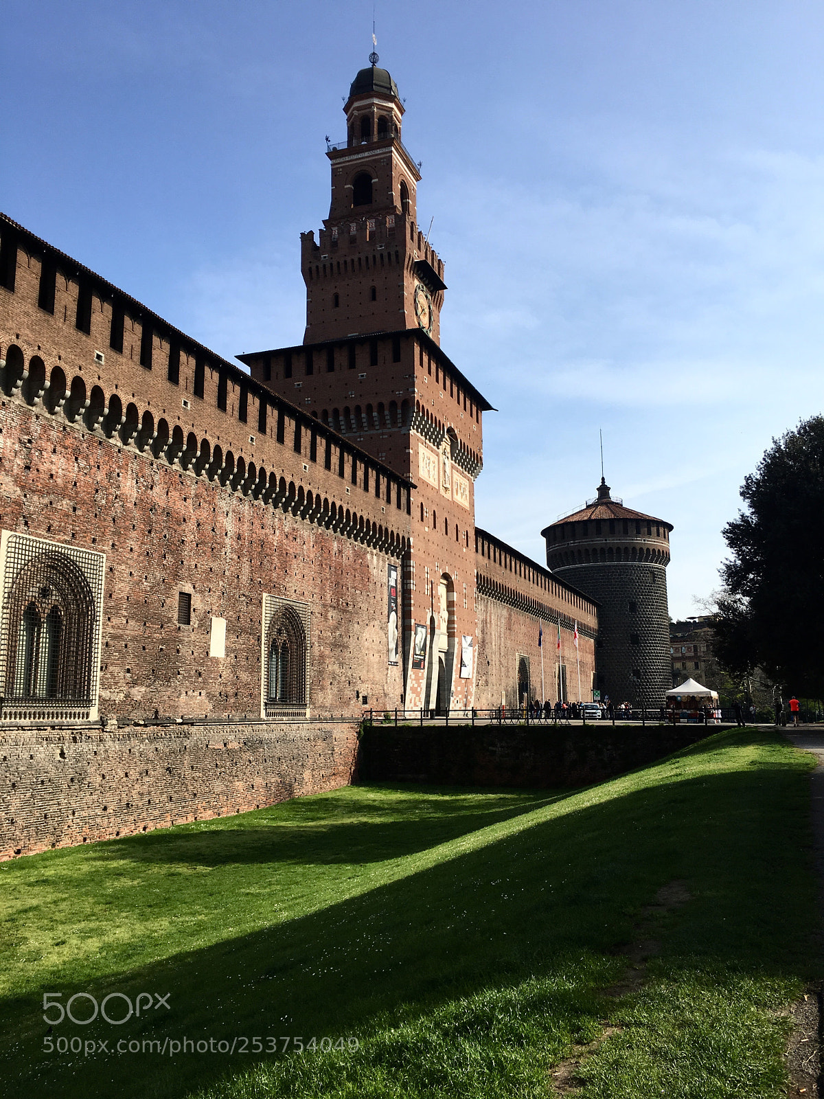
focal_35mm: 29
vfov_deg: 61.7
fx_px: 920
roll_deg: +0.9
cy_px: 550
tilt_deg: +10.7
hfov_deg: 48.2
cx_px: 412
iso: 25
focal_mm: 4.15
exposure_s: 1/1350
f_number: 2.2
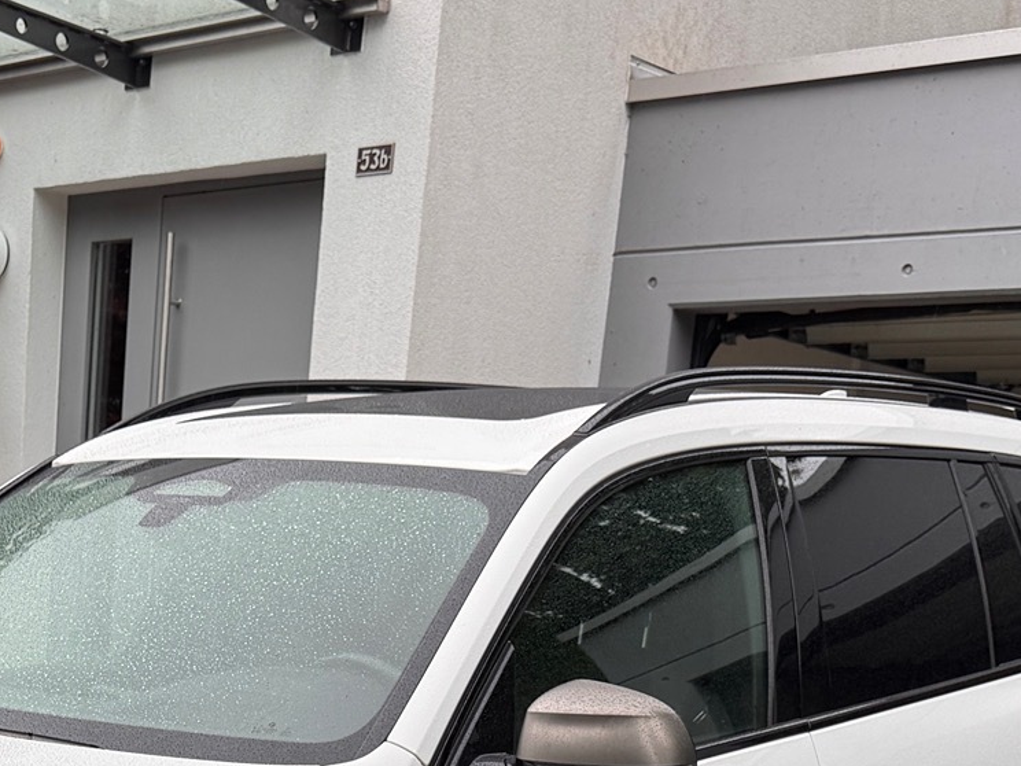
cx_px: 132
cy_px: 950
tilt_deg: -11.3
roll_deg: -3.4
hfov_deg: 28.8
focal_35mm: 65
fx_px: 1917
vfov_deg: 20.9
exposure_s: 1/121
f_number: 1.78
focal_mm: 6.76
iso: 64
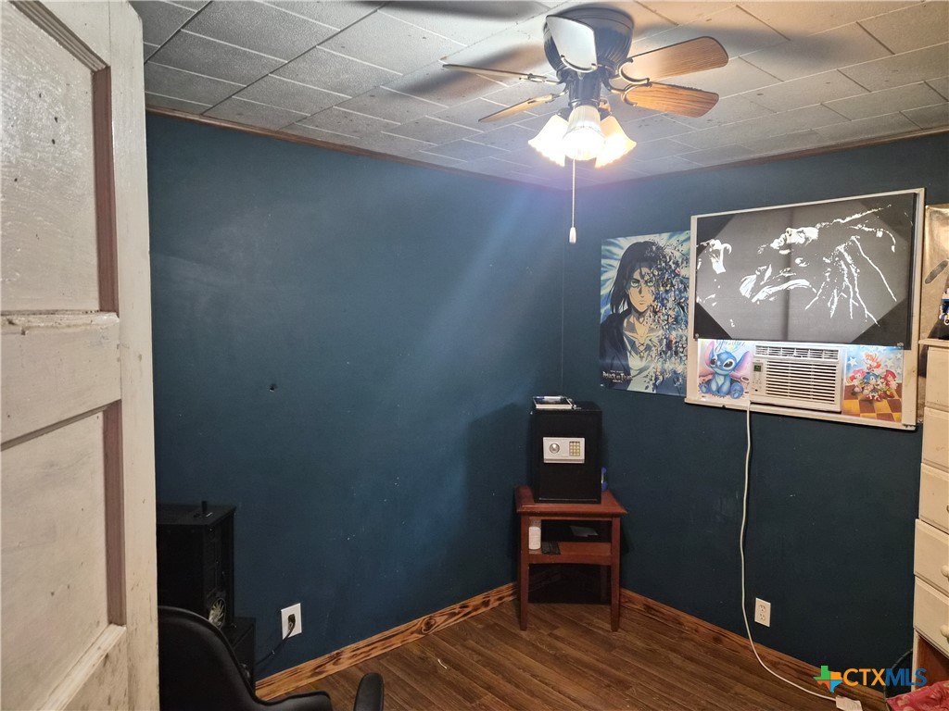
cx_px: 474
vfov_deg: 58.9
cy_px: 356
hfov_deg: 73.9
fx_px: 631
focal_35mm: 23
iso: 1000
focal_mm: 5.4
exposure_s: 1/120
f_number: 1.8
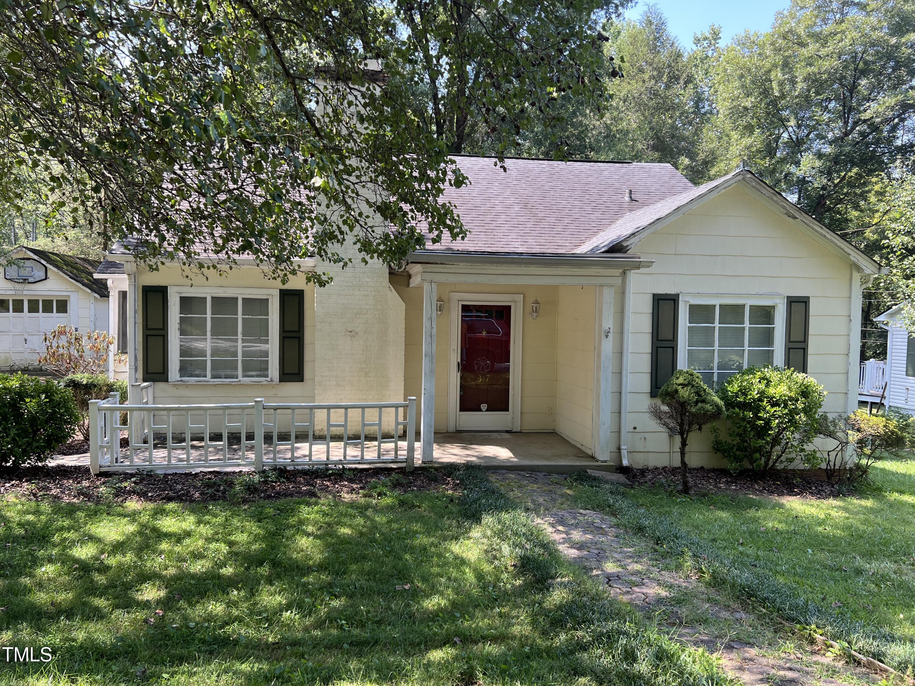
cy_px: 343
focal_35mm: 26
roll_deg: -0.3
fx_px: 687
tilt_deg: -3.5
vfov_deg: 53.1
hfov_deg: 67.3
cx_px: 458
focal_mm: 5.7
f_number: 1.5
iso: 50
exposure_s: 1/359
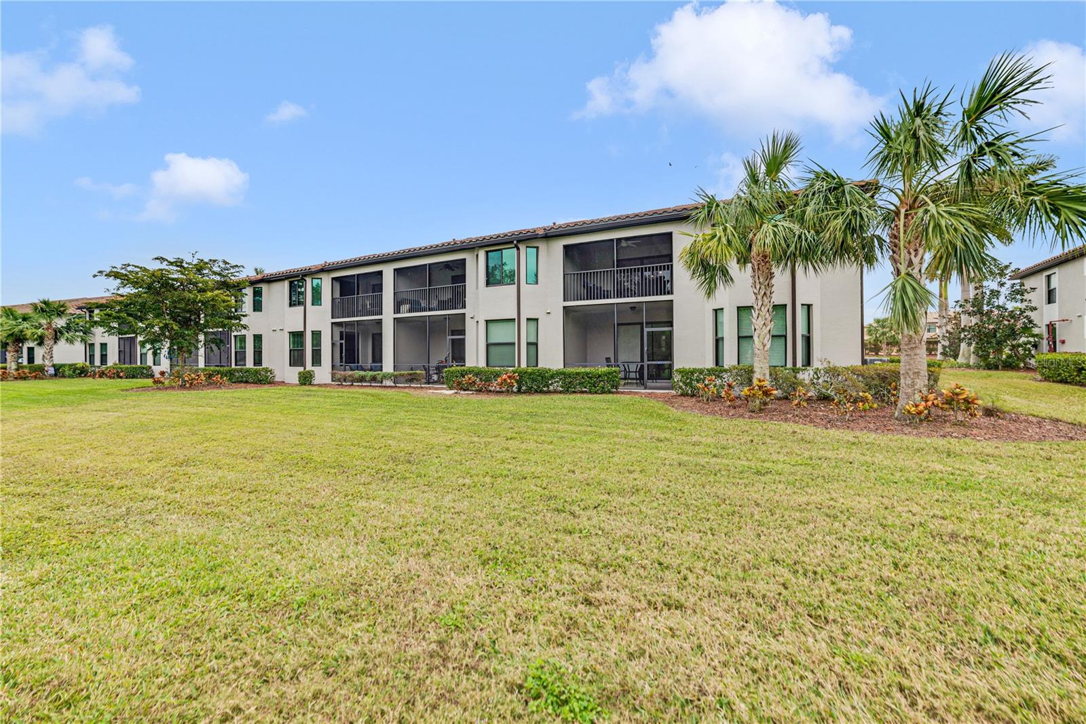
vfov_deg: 81.2
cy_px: 362
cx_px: 543
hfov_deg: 104.2
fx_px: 422
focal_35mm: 14
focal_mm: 14
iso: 160
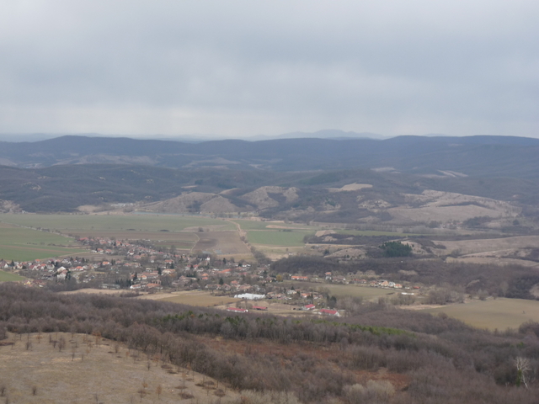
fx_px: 1012
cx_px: 270
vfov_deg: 22.6
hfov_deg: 29.8
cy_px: 202
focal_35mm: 65
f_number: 4
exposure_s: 1/160
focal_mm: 11.5
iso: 100
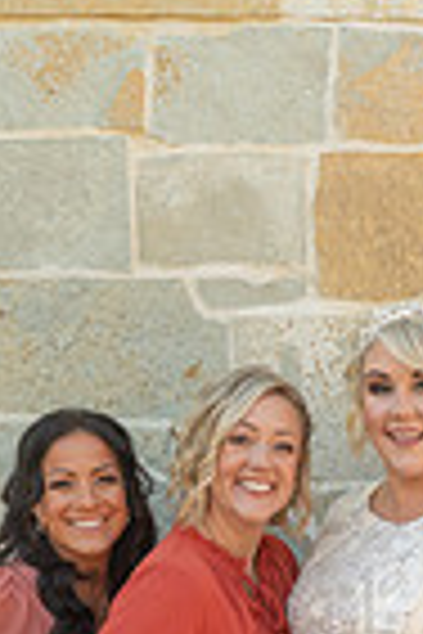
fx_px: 1516
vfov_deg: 23.0
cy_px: 580
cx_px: 335
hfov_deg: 15.8
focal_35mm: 86
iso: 1600
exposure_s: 1/1000
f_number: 4
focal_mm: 27
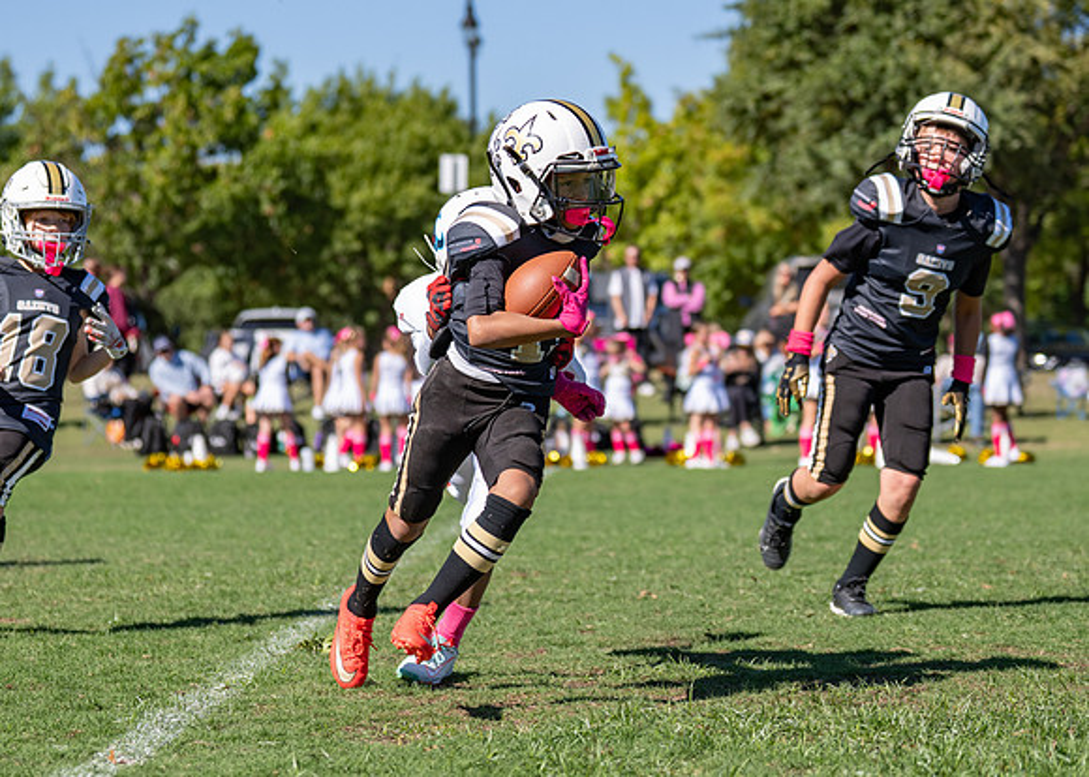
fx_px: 3756
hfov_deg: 16.5
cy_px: 369
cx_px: 482
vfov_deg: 11.8
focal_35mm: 121
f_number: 2.8
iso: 100
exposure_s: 1/2000
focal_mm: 70
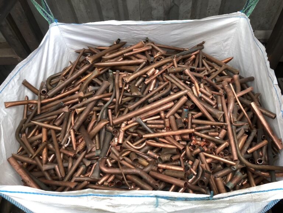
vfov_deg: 49.7
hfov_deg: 63.4
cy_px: 106
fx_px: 229
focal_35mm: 28
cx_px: 142
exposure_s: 1/60
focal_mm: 4
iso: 32
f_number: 1.8
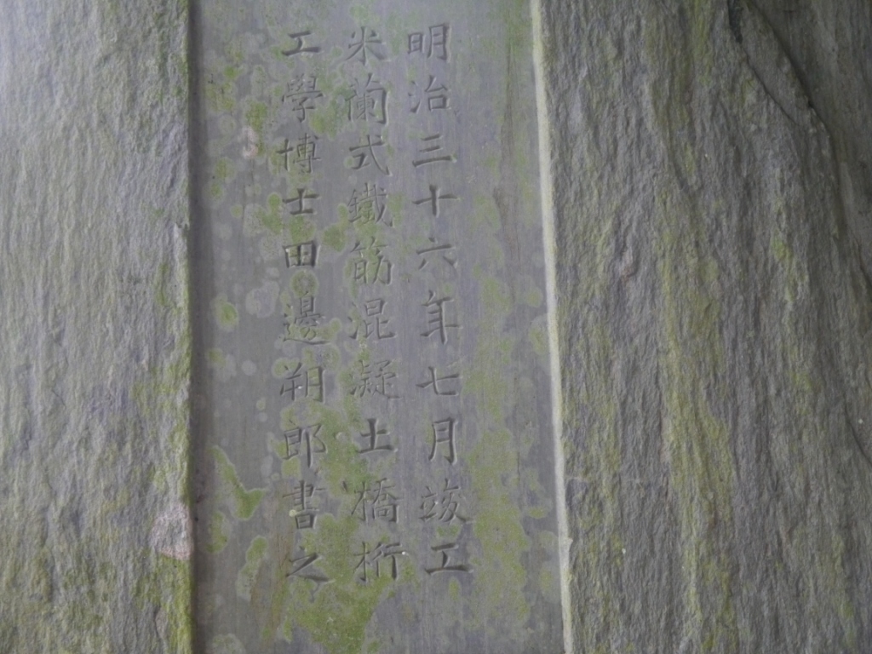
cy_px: 327
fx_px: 1461
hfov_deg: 33.2
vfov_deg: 25.2
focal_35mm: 58
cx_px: 436
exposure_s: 1/25
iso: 1600
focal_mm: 29
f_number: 4.9
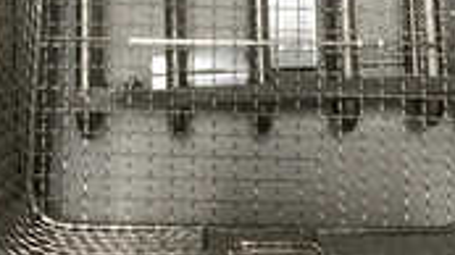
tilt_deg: -81.6
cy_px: -84
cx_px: 237
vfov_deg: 14.7
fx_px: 940
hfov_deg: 27.2
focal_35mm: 78
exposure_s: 1/40
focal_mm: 3.3
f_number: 2.4
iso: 320
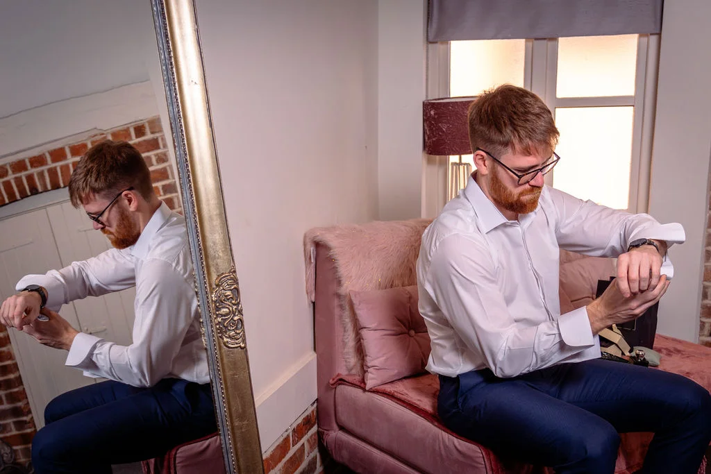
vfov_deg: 29.6
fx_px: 884
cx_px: 342
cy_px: 346
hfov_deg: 43.8
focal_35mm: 45
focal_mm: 28
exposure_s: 1/200
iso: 250
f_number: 3.2
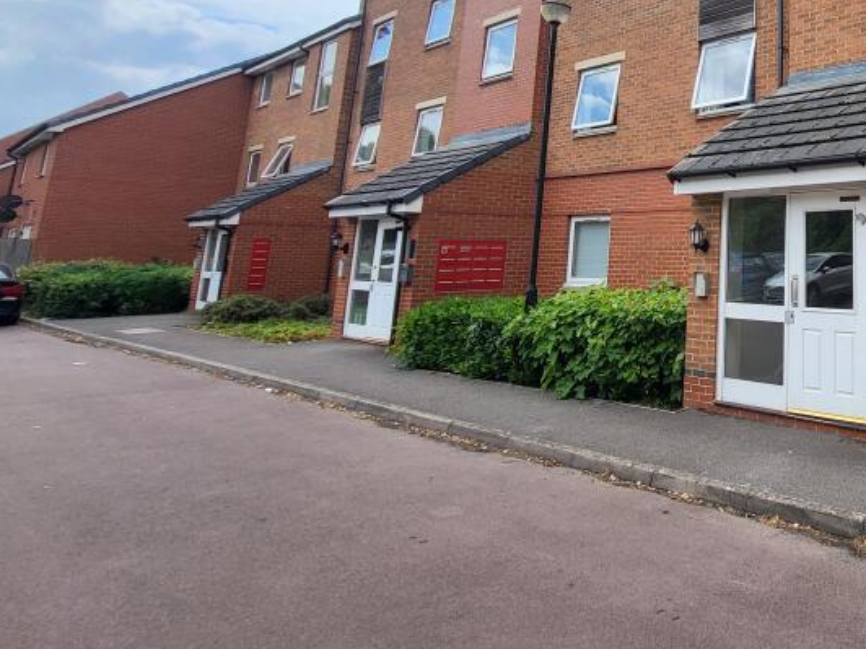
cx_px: 812
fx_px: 625
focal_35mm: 25
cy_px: 128
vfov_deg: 51.4
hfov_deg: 57.3
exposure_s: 1/997
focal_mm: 1.74
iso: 32
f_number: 2.2
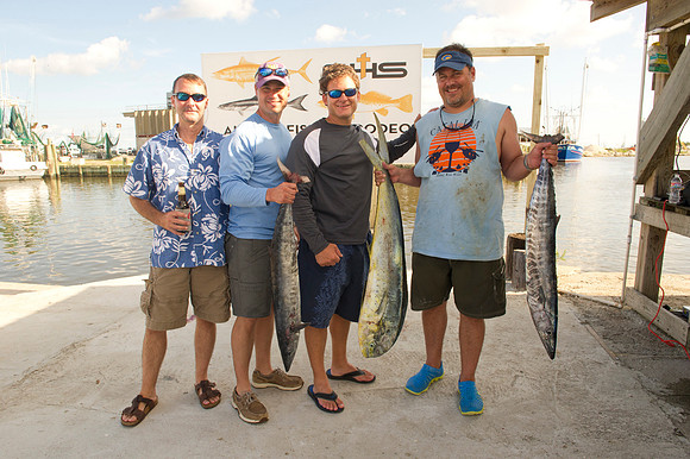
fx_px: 460
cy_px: 230
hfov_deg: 73.8
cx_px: 345
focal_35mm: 24
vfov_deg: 53.1
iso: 400
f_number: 11
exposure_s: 1/160
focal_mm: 24
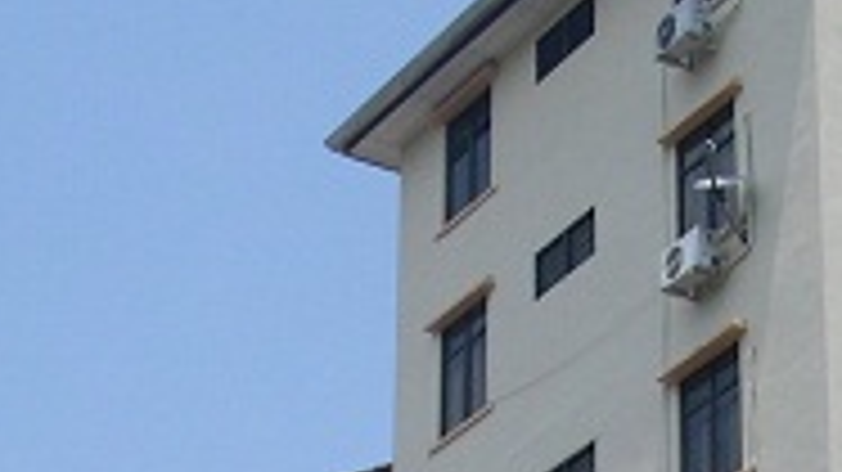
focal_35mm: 142
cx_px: 684
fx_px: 3169
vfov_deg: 8.2
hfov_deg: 15.0
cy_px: 841
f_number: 7.6
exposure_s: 1/295
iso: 100
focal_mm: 8
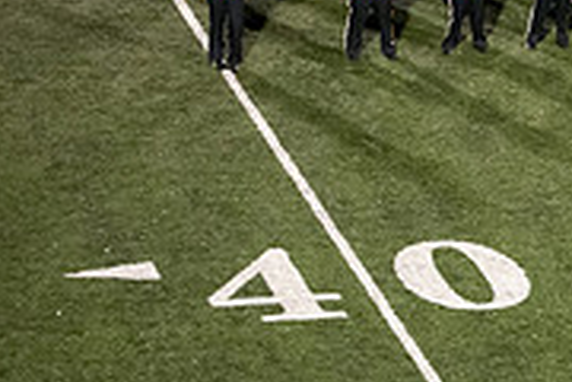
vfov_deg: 5.0
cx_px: 906
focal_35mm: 277
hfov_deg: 7.3
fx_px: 4401
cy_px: 59
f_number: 3.2
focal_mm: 86
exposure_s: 1/500
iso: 5000
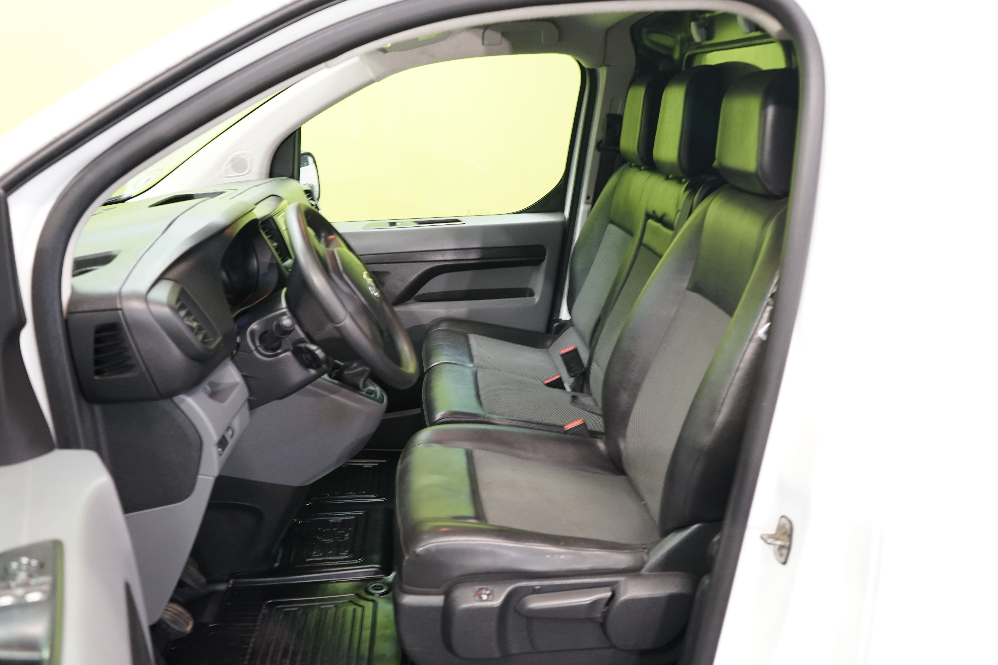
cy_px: 332
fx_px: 832
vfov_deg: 43.6
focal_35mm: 30
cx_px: 499
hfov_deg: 61.9
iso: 1250
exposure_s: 1/30
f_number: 4
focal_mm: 30
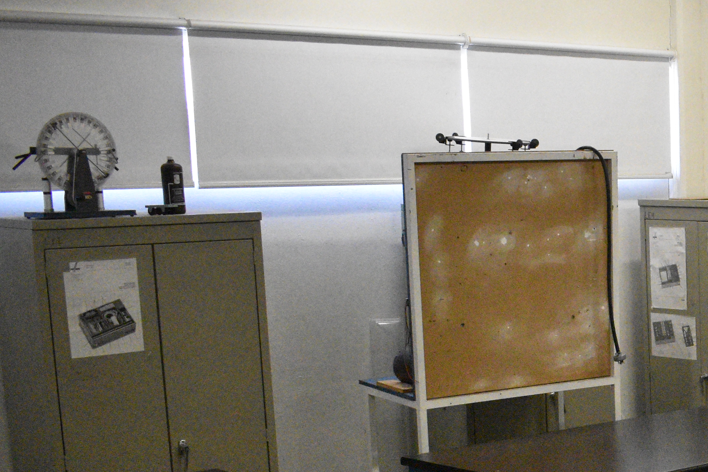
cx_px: 865
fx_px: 1455
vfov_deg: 17.8
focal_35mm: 74
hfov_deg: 24.6
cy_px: 509
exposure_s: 1/640
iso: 6400
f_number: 3.5
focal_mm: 18
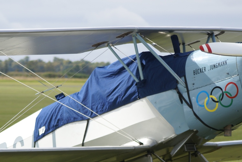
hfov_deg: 5.6
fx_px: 2477
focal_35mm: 368
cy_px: 126
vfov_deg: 3.7
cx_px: 101
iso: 100
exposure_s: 1/640
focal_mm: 120
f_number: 4
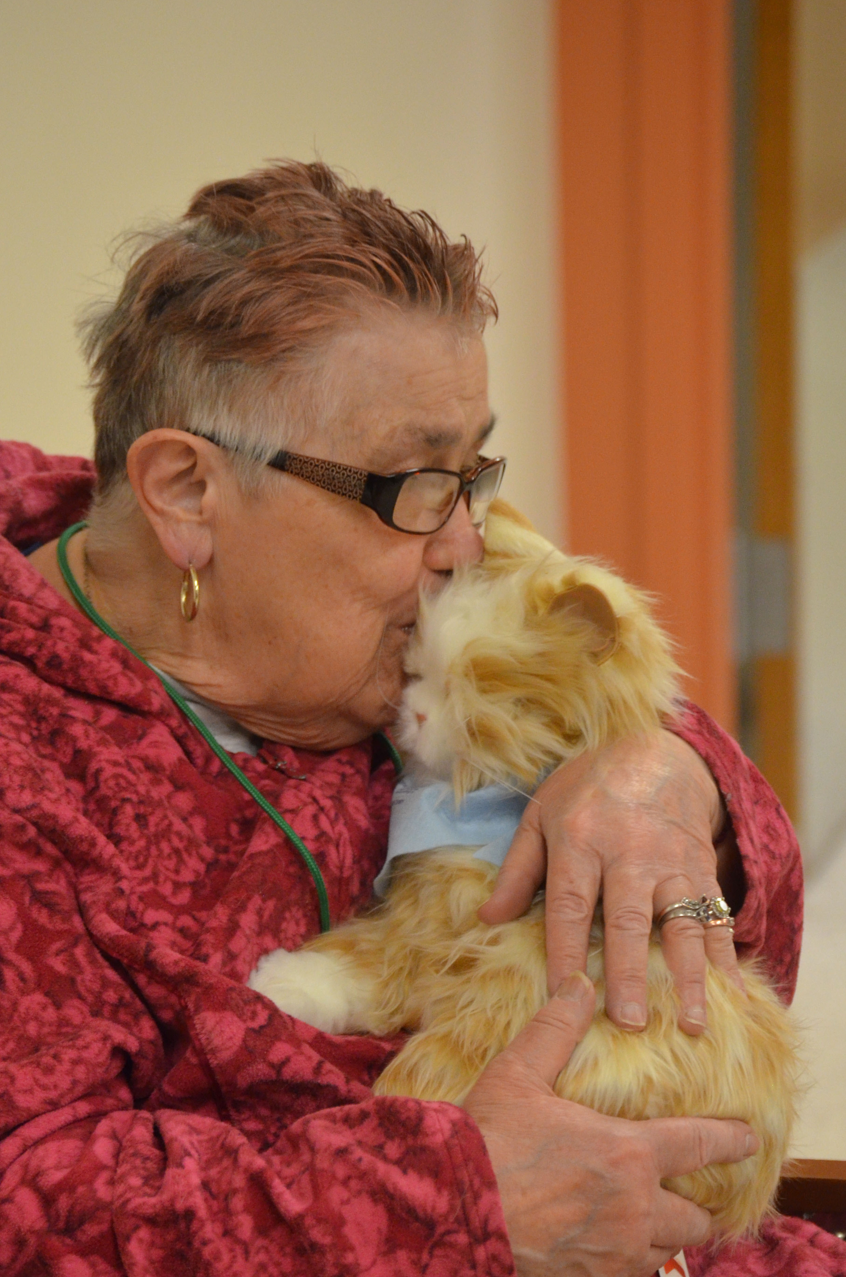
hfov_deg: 7.7
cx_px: 342
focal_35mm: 178
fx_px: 6302
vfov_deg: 11.6
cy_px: 805
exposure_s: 1/100
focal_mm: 90
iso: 1600
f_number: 4.5
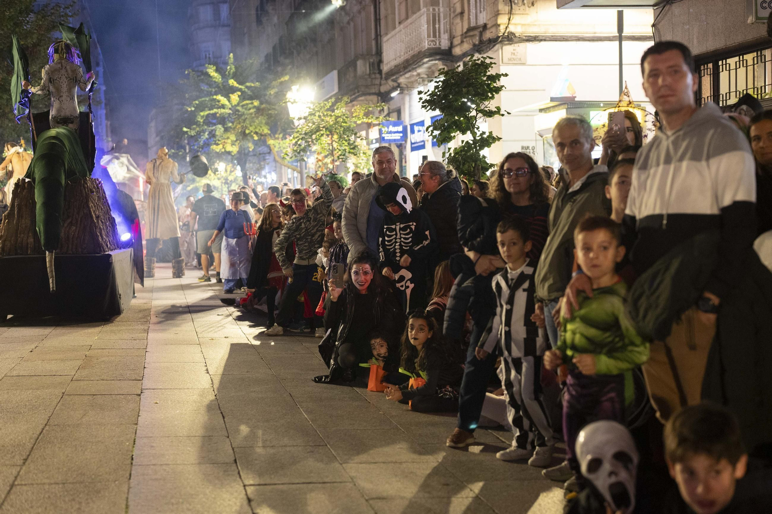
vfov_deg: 27.0
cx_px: 386
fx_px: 1072
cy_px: 257
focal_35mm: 50
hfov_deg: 39.6
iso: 3200
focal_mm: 50
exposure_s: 1/60
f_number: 2.8
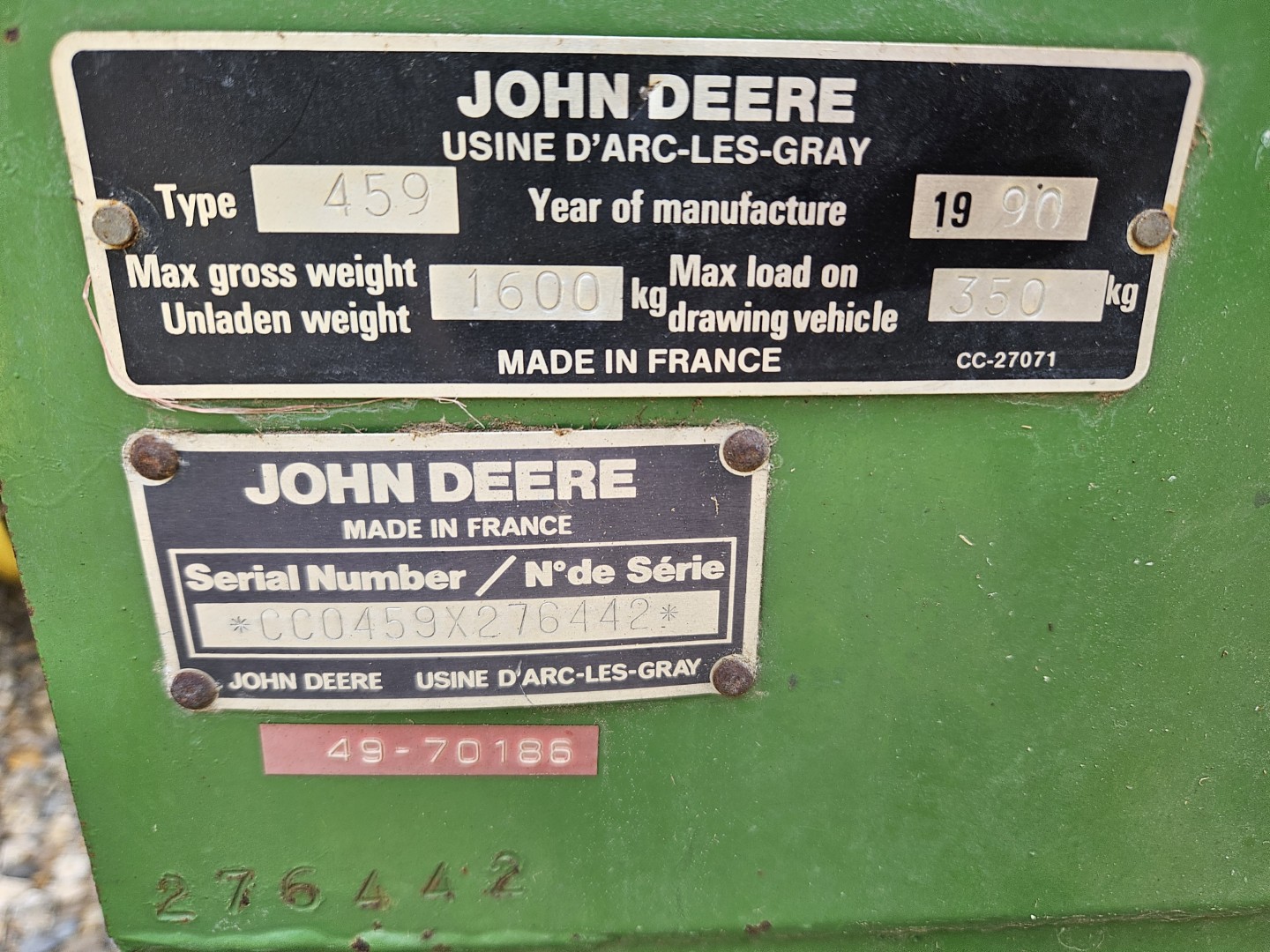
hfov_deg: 73.9
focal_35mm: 23
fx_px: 844
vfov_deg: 58.9
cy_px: 476
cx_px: 635
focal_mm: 5.4
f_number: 1.8
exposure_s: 1/185
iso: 25
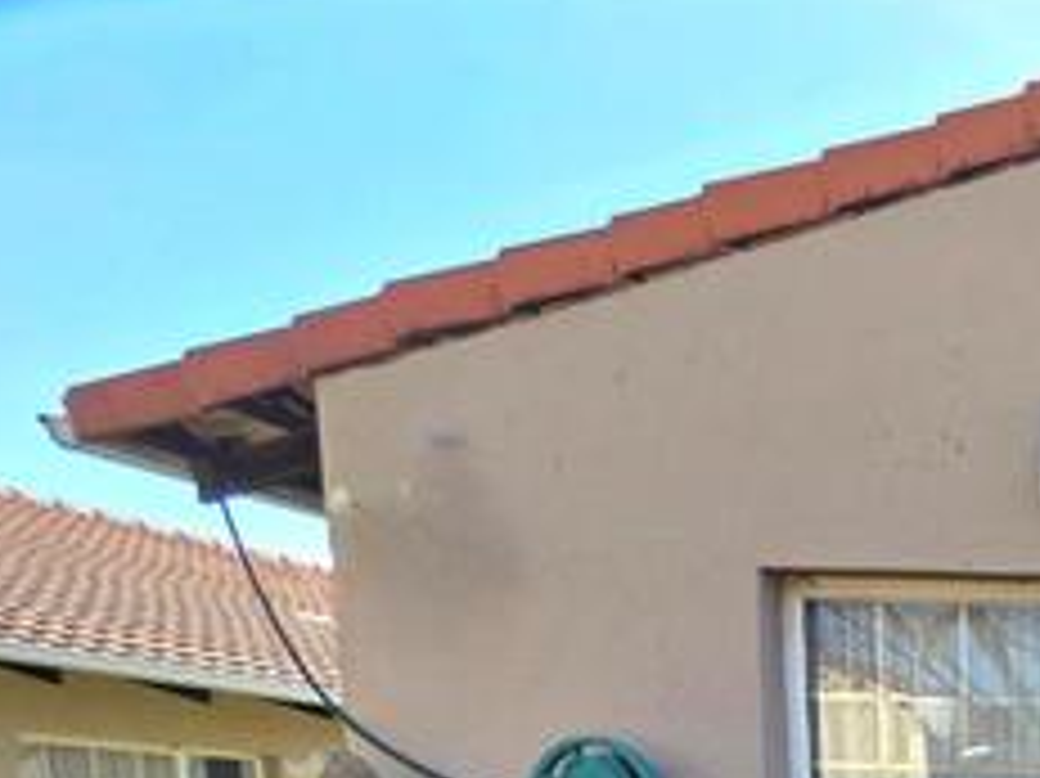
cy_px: 1102
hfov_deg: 26.9
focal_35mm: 45
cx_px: 1621
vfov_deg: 25.7
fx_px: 1351
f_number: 1.9
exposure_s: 1/2000
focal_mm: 2.2
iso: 125
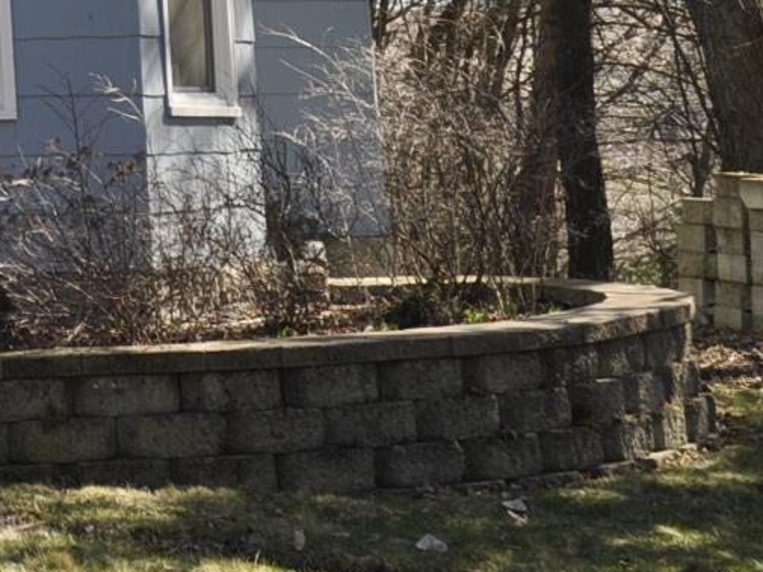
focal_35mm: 110
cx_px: -833
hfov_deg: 14.4
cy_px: -181
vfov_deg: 13.0
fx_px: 2425
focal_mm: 18
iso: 200
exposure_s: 1/200
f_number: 7.1
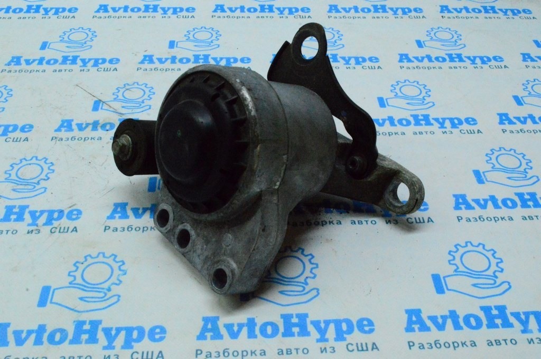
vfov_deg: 30.8
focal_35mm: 44
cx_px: 270
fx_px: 653
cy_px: 180
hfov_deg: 45.0
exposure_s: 1/80
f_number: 29
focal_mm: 29
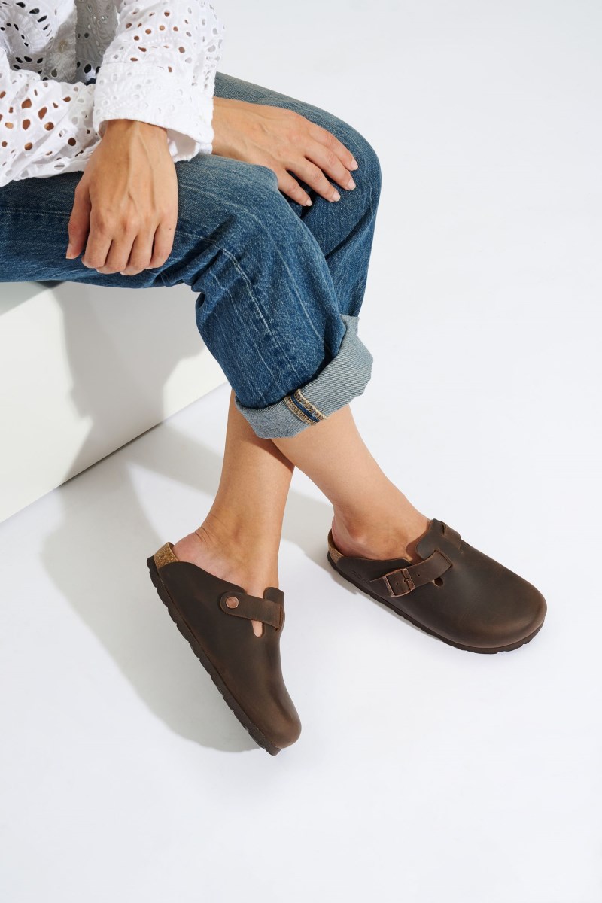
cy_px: 452
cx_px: 301
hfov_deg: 26.5
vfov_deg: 38.9
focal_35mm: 51
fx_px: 1279
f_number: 11
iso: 100
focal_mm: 51
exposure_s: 1/160
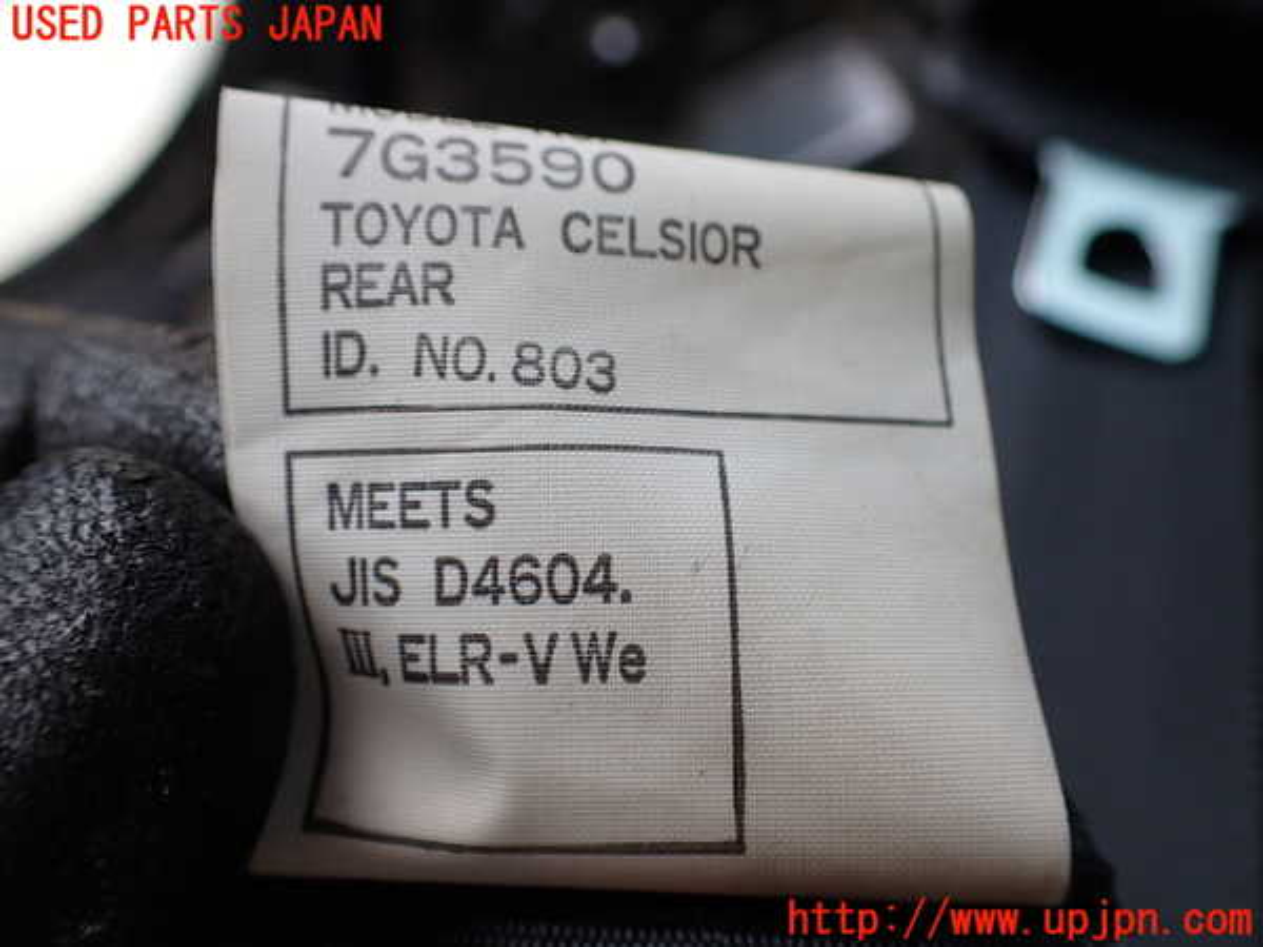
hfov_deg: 60.0
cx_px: 632
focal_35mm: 30
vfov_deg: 46.8
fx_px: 1095
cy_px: 474
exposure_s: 1/160
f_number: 2.3
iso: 100
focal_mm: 5.4
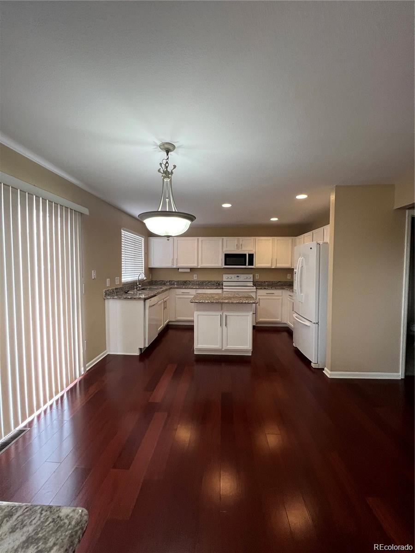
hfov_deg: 89.9
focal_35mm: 13
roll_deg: +1.5
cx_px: 208
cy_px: 276
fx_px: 208
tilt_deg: -3.3
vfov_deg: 106.2
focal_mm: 1.57
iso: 250
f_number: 1.8
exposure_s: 1/120
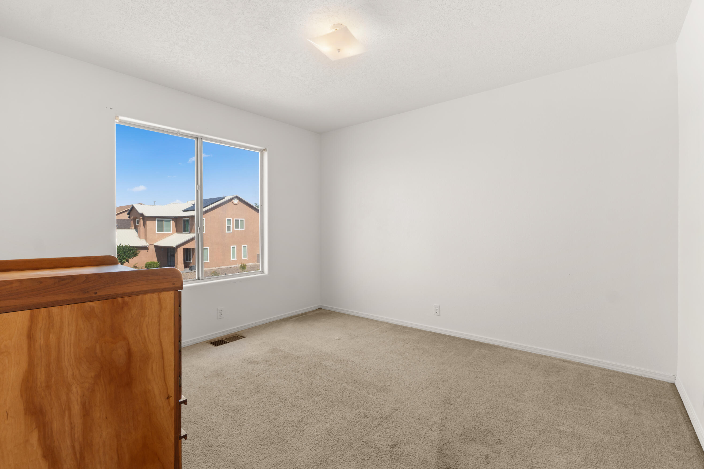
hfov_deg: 95.5
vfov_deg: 72.6
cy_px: 234
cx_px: 352
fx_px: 320
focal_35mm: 16
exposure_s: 1/8
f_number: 8
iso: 100
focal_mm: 10.9
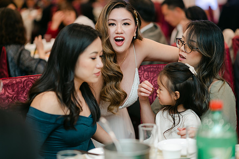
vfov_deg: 16.1
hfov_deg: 23.9
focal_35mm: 85
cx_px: 120
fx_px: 564
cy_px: 80
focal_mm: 85
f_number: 2
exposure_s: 1/125
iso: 320
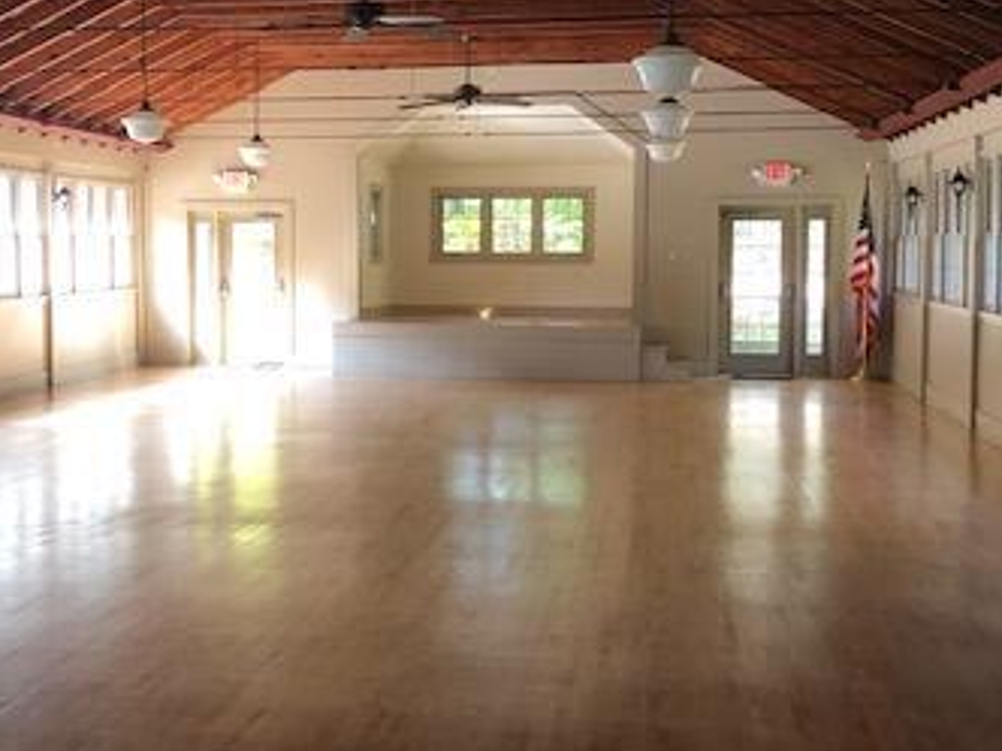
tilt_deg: -3.0
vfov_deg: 27.0
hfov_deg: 35.2
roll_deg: -0.1
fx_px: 1563
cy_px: 332
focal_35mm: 54
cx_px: 332
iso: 40
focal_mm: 4
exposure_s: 1/24
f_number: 1.8
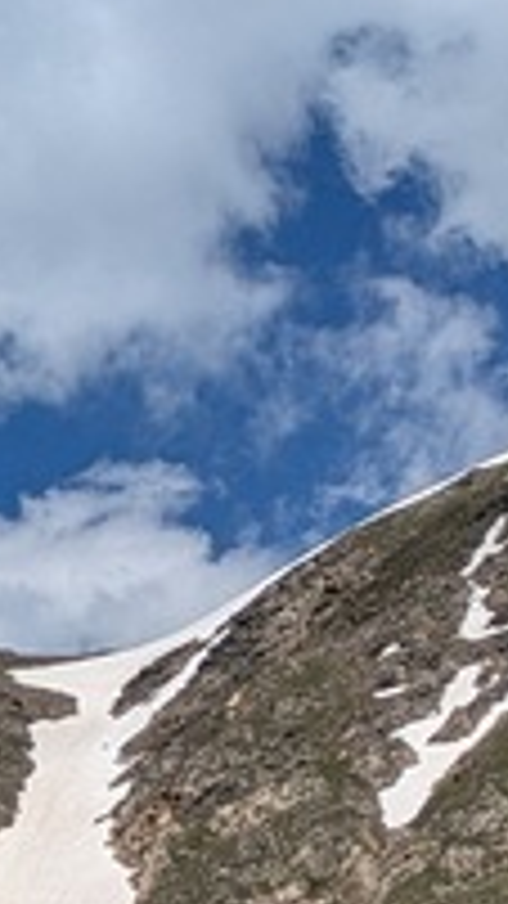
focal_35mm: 139
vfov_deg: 14.3
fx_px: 3330
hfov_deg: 8.3
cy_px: 1430
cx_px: -470
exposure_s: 1/5917
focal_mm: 5.43
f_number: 1.89
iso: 50
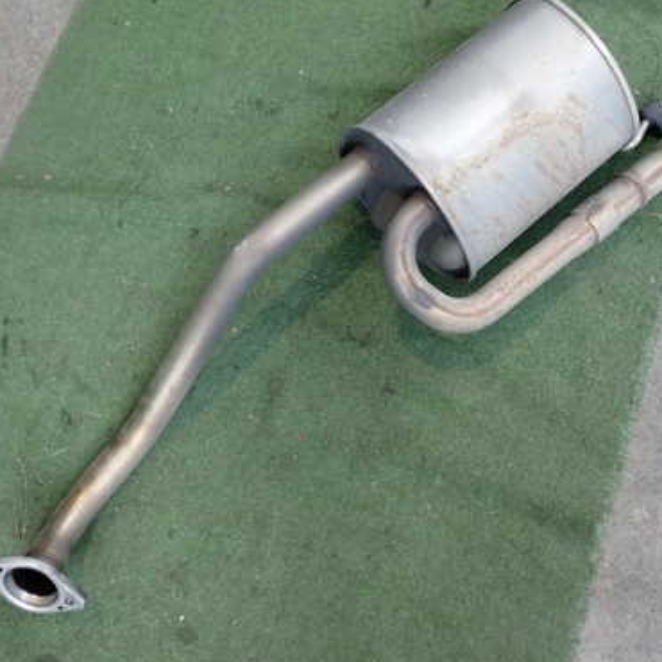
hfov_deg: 39.2
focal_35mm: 43
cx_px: 320
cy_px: 313
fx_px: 930
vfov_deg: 39.2
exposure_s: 1/60
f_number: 2.3
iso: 200
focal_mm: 5.4
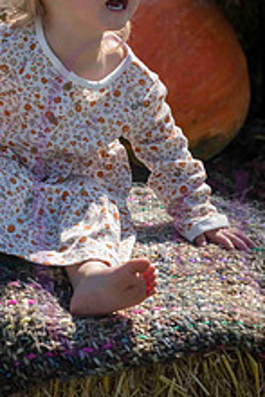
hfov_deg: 6.1
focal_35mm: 224
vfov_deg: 9.2
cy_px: 73
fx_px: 2469
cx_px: -18
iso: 400
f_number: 5.6
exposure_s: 1/1250
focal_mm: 85
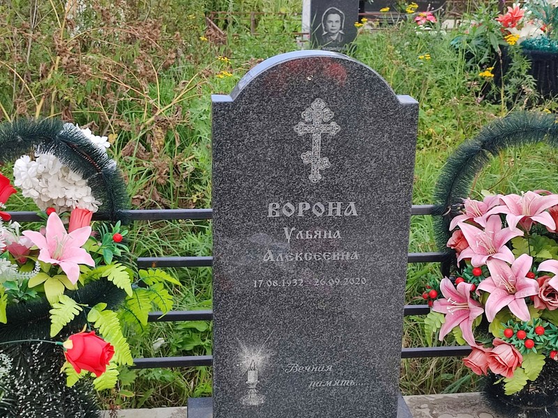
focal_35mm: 25
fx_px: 403
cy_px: 209
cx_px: 279
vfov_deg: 54.9
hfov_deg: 69.4
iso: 50
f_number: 1.9
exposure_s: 1/183
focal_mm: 6.04
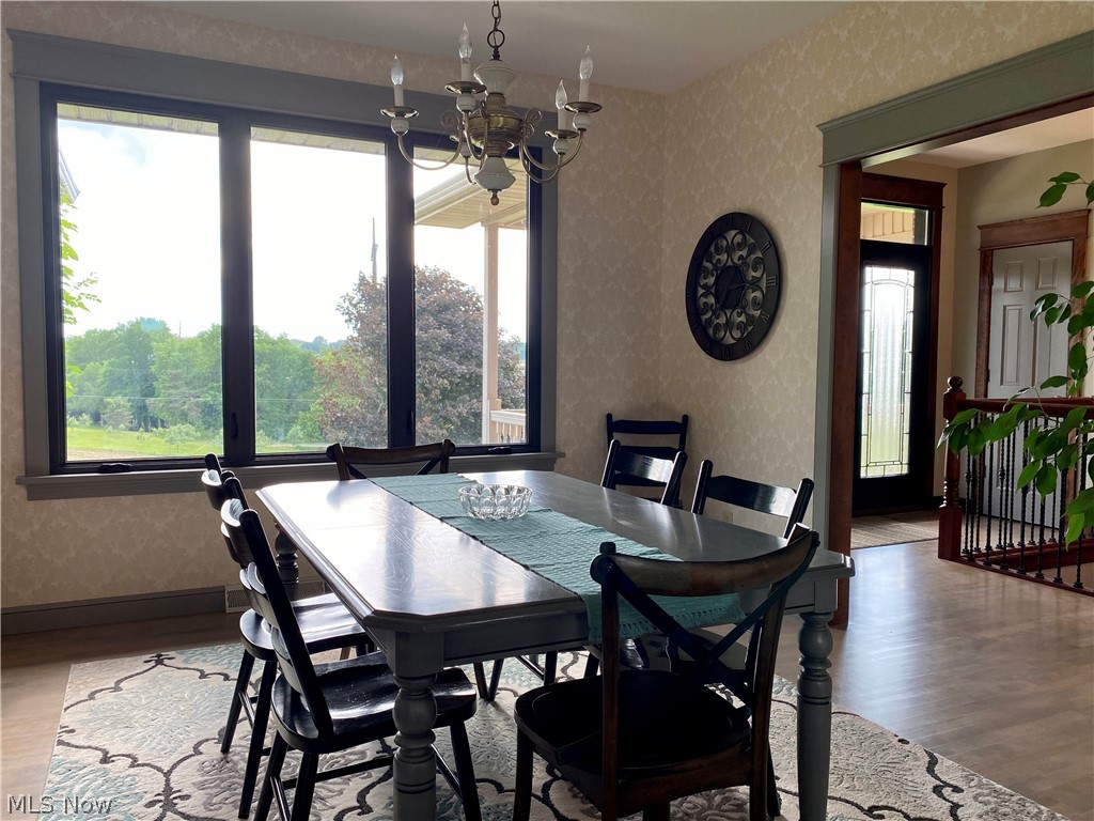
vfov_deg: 53.1
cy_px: 410
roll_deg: -1.5
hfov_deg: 67.3
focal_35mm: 26
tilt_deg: -3.1
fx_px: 822
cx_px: 547
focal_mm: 4.25
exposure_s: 1/198
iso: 32
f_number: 1.8
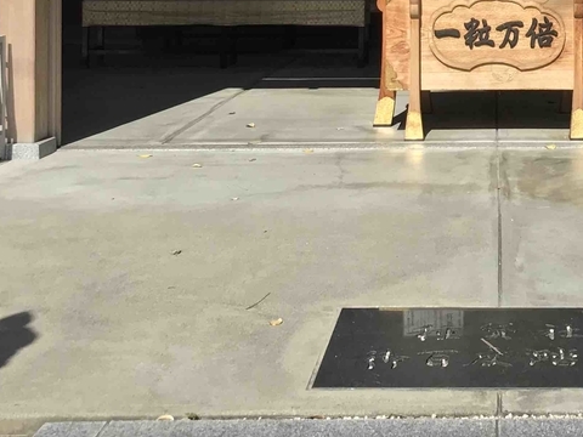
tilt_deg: +1.7
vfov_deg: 19.8
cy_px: -85
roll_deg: +1.5
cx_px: 493
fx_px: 1179
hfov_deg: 27.1
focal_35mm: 70
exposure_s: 1/2740
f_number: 1.8
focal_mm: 3.99
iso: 20
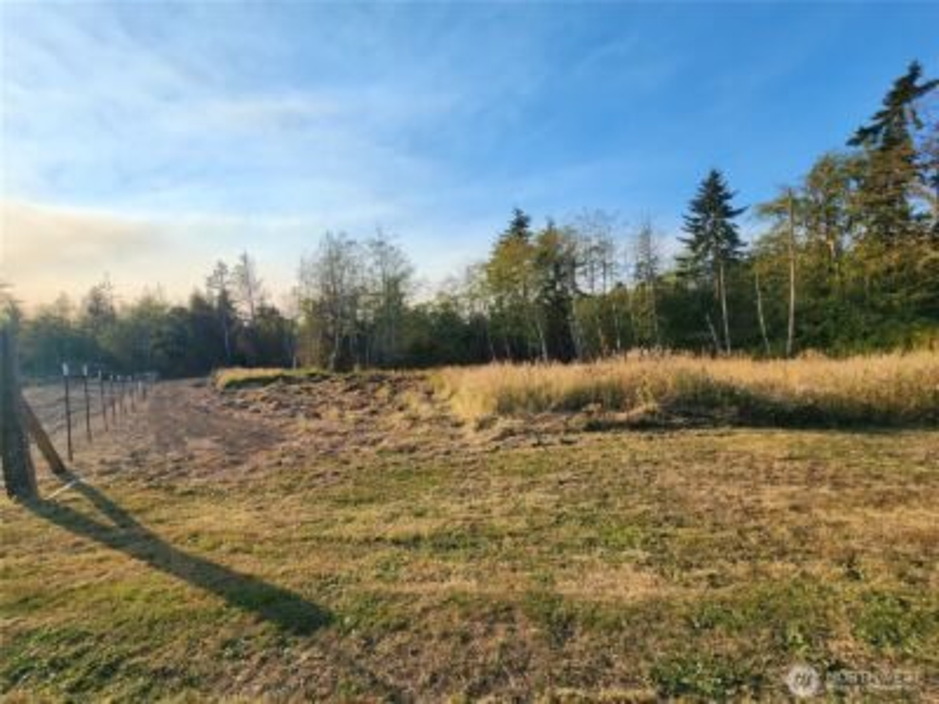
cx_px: 470
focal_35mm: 13
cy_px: 352
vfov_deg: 89.9
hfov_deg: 106.2
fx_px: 353
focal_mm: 2.2
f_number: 2.2
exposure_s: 1/2094
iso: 50
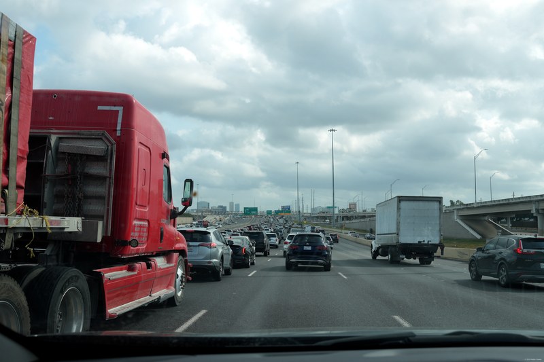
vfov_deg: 38.3
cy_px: 181
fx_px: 521
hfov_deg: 55.1
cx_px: 272
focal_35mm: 34
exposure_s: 1/400
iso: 100
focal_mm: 23
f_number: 6.3
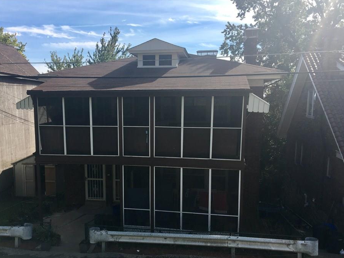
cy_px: 146
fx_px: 328
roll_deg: +0.0
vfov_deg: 42.9
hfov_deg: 55.3
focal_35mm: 33
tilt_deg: -9.9
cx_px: 155
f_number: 2.2
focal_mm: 4.15
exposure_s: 1/1221
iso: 25
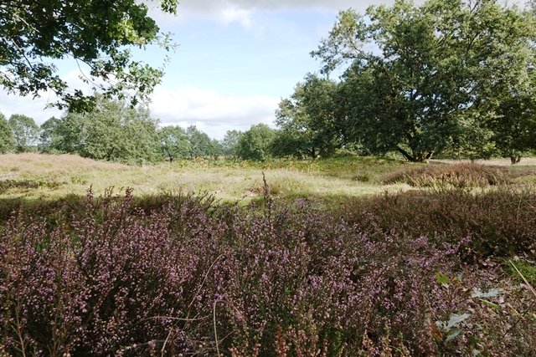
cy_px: 178
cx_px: 268
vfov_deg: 53.2
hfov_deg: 73.7
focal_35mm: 24
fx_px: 357
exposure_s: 1/80
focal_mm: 8.87
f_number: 8
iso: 100
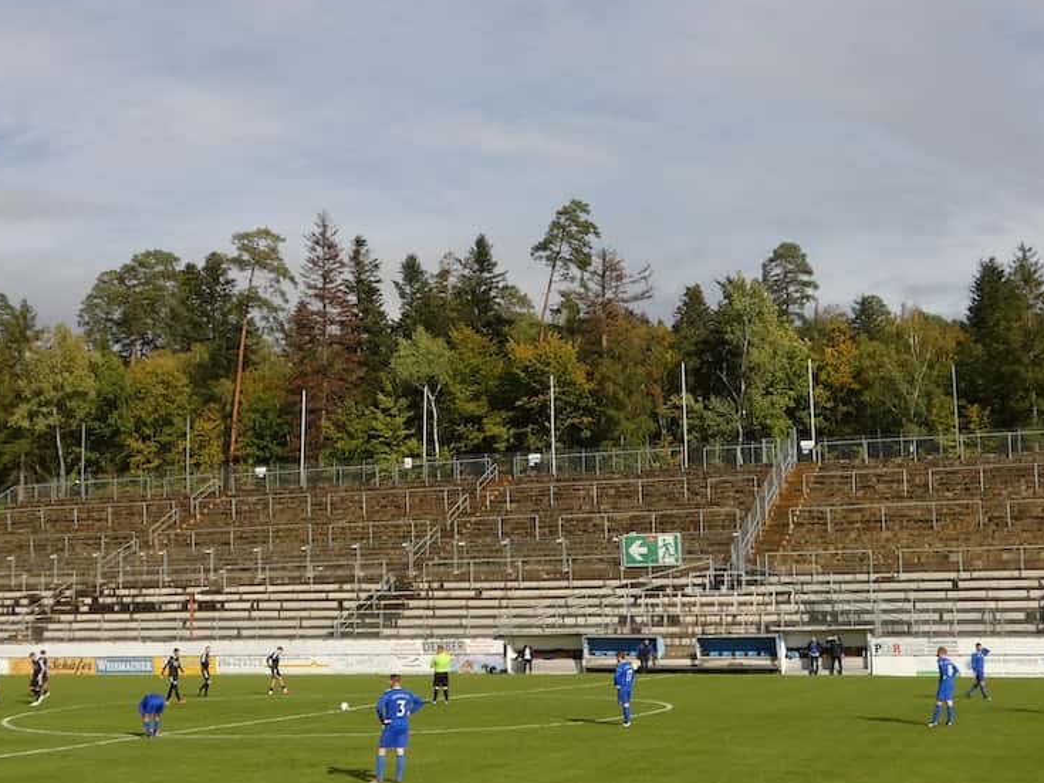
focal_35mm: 49
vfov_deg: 29.6
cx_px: 561
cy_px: 466
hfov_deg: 38.9
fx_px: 1478
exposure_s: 1/1300
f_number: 3.3
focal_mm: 5.3
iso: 80
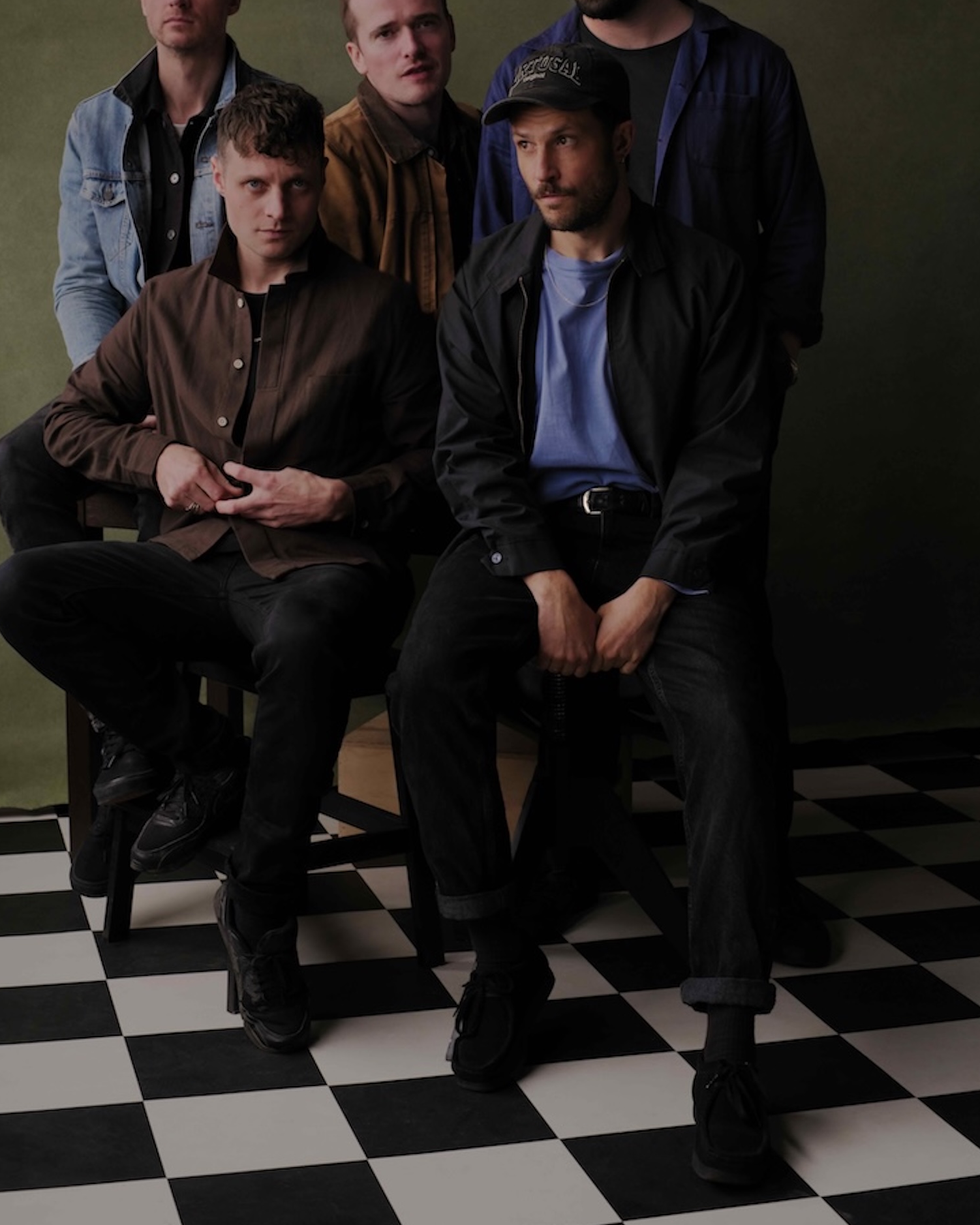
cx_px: 457
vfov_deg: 30.7
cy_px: 385
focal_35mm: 61
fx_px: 2212
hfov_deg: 25.0
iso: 1250
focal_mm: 55
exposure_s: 1/80
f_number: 6.4
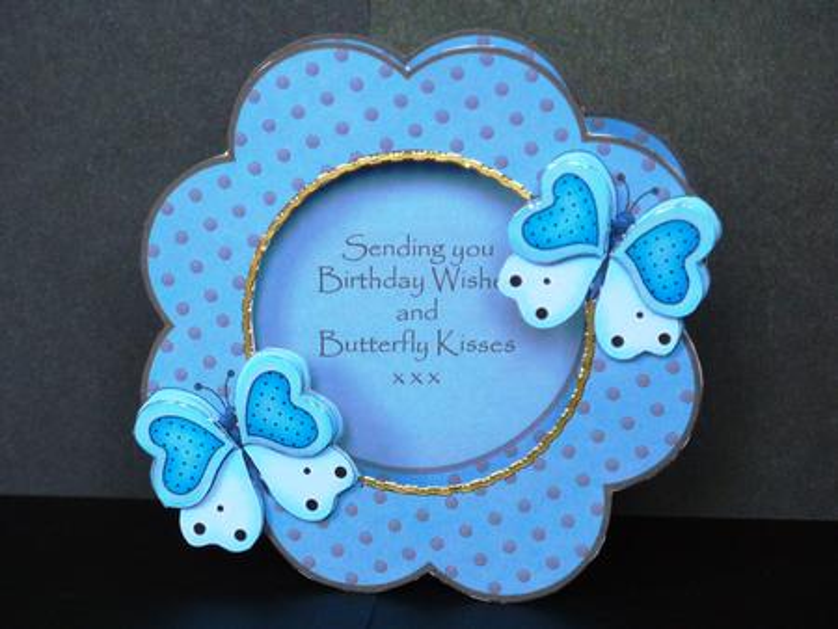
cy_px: 314
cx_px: 419
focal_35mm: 158
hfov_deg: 12.5
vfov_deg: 9.4
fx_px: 3827
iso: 400
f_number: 4.5
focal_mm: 25.9
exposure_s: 1/30
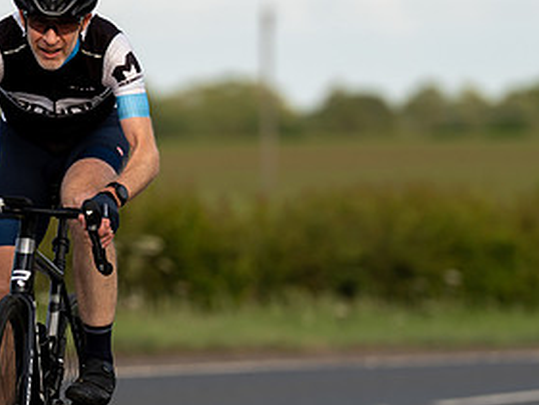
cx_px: 98
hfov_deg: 3.6
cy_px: 150
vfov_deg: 2.7
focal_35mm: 550
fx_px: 8568
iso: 160
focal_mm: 182
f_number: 3.2
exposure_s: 1/1000
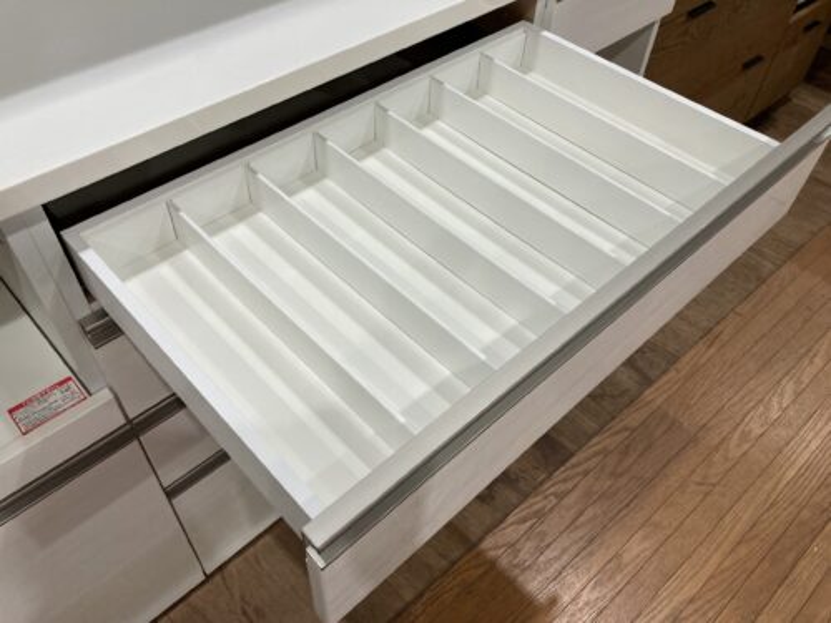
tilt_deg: -48.5
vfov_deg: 49.7
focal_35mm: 28
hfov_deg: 63.4
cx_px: 416
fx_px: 672
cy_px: 312
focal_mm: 3.99
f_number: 1.8
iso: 80
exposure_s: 1/100
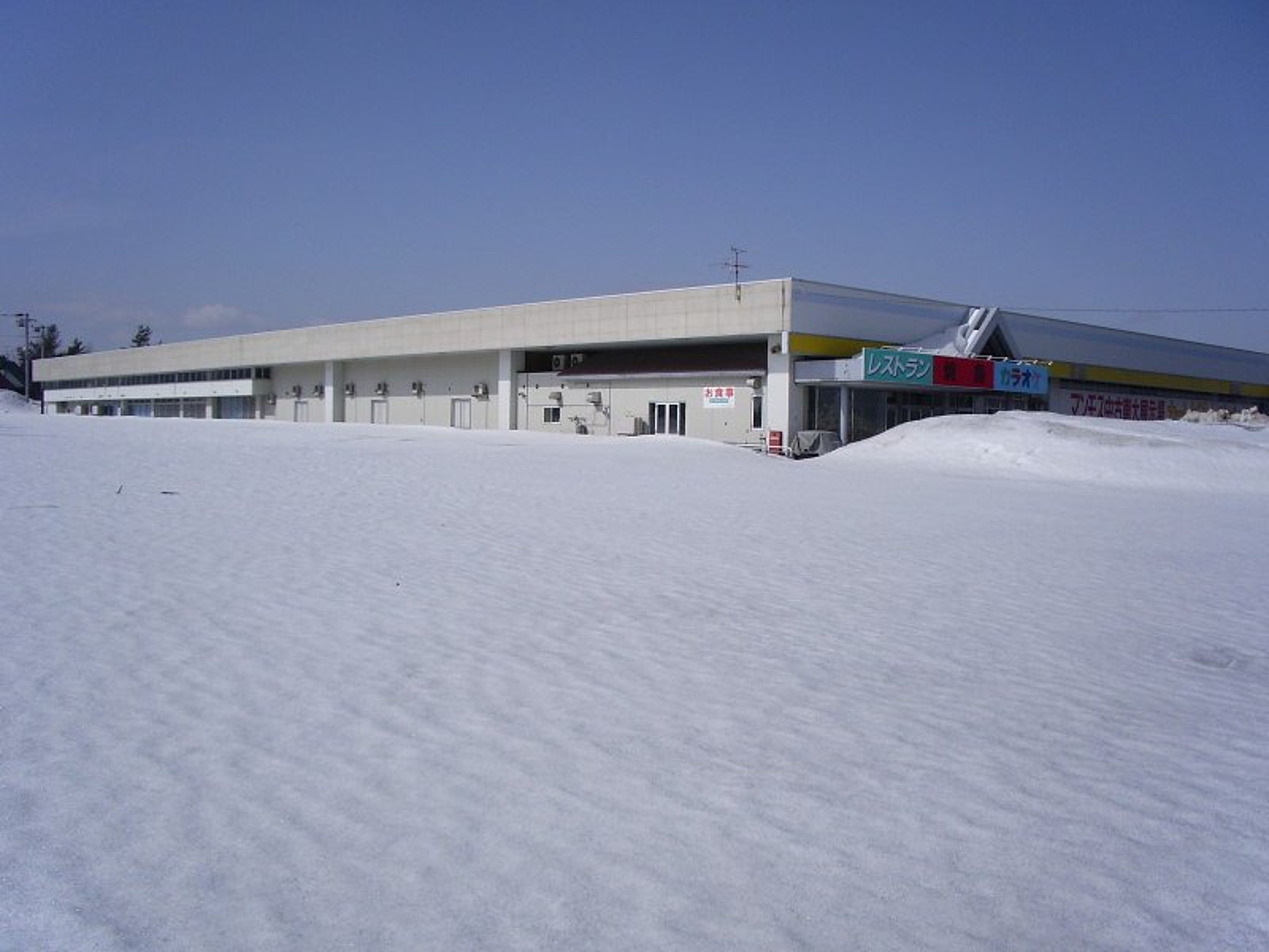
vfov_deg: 40.7
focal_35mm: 35
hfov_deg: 52.6
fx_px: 1283
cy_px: 476
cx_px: 634
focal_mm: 5.8
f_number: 4.3
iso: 80
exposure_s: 1/2000
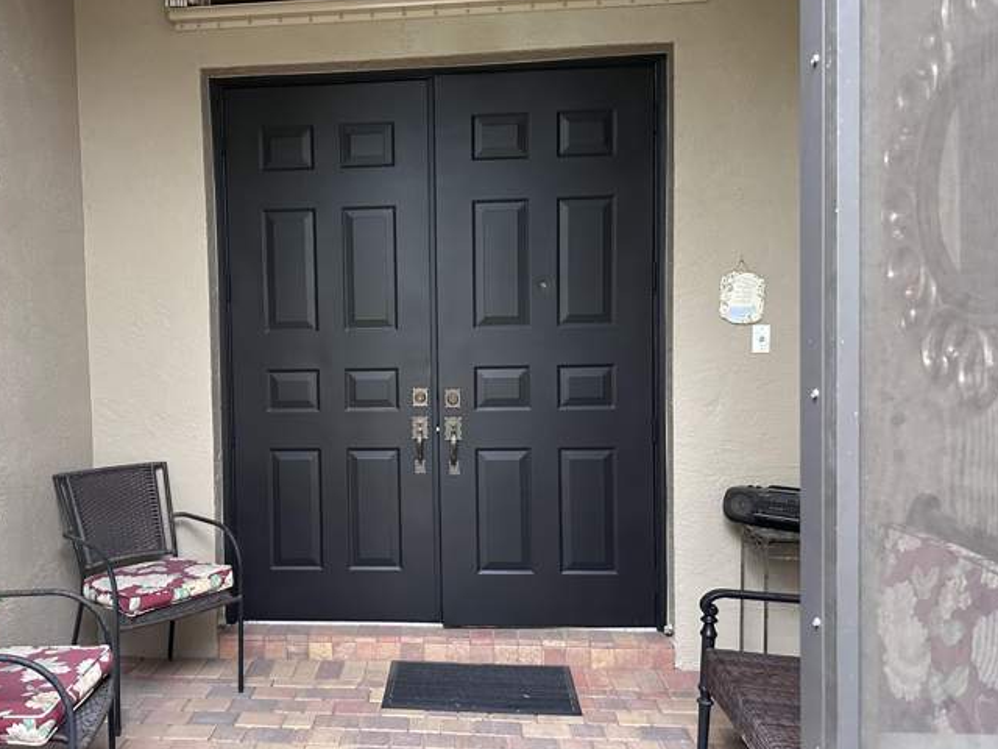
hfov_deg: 59.3
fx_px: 865
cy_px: 368
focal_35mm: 30
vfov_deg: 46.8
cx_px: 382
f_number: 1.78
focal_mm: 6.86
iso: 500
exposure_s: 1/60
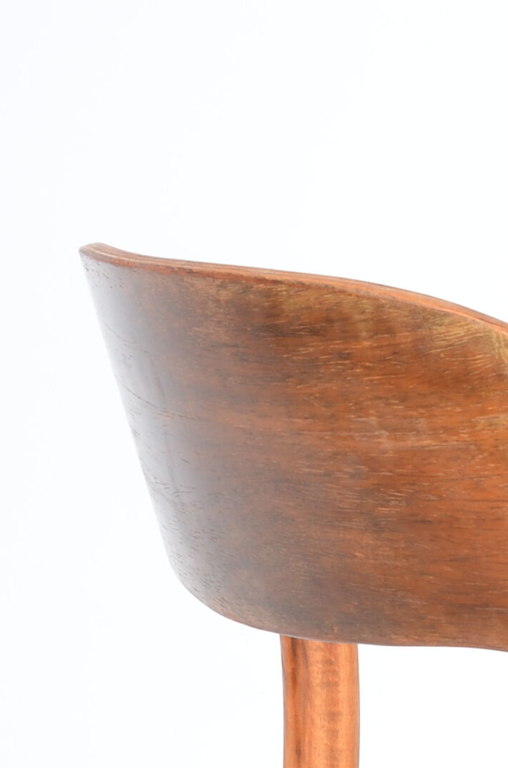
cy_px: 1260
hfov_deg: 5.3
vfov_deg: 7.8
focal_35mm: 257
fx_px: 5468
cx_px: 838
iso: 100
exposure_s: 1/125
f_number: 11
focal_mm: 50
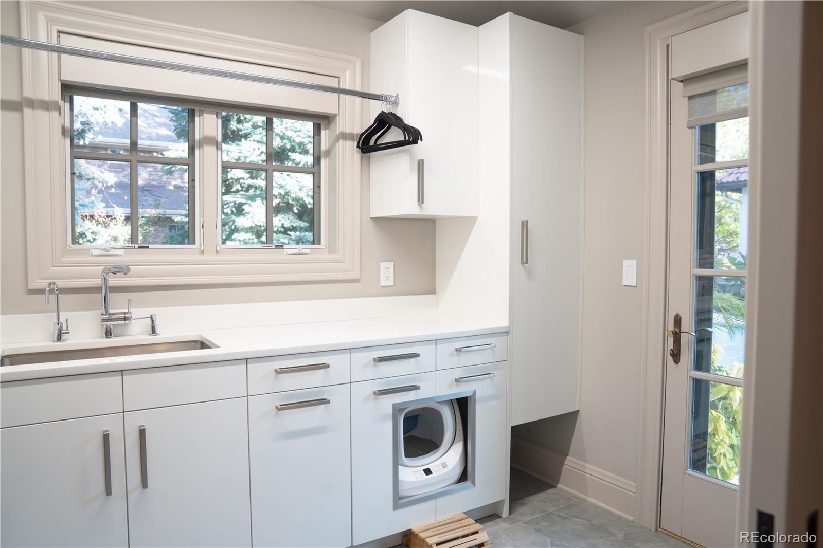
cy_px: 274
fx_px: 549
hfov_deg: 73.8
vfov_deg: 53.1
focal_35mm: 24
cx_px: 412
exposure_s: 1/125
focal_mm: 24
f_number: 5
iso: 1000
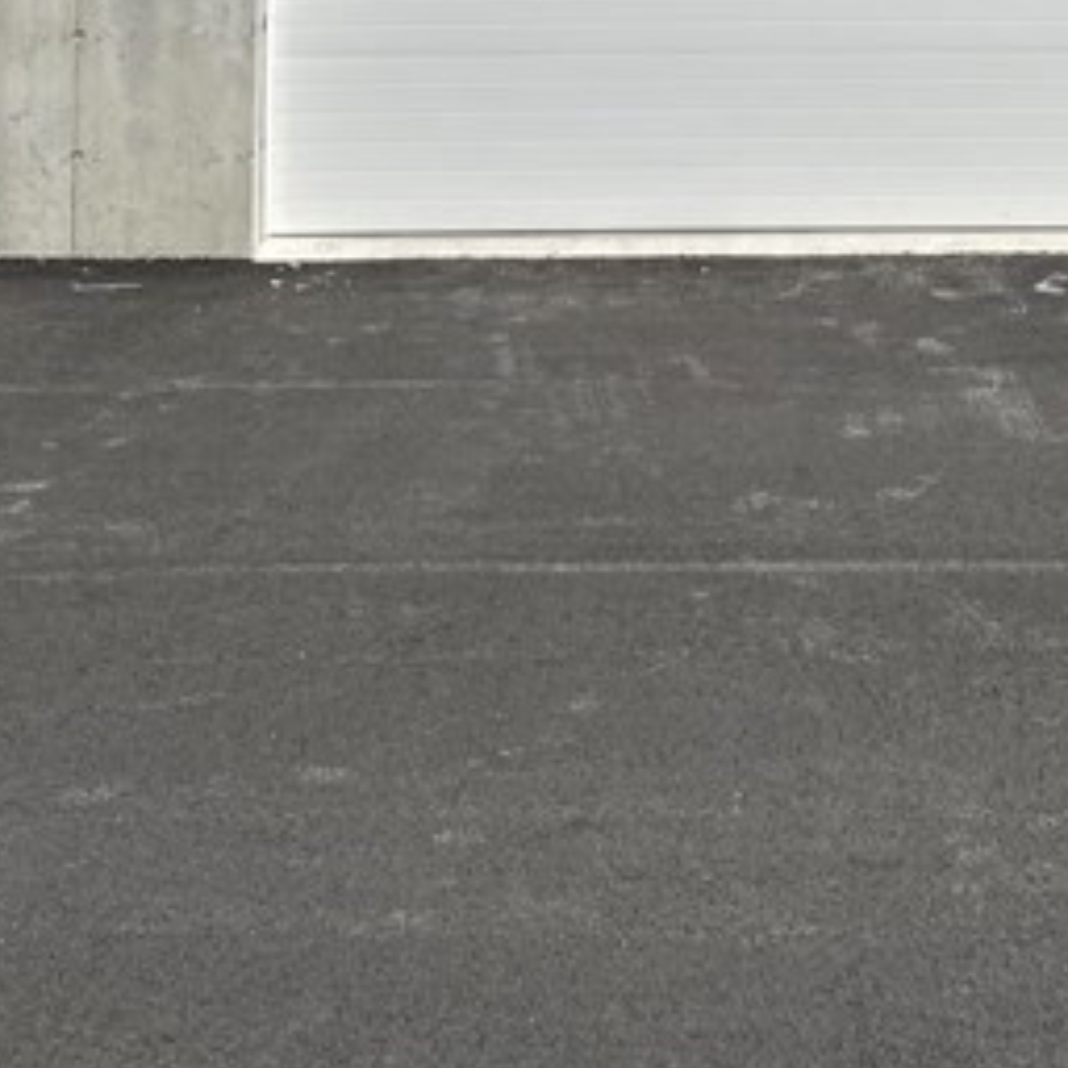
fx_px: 2409
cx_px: 642
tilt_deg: +5.0
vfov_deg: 21.4
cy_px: -496
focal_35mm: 69
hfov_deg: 25.0
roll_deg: +1.3
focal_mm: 4.2
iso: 32
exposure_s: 1/6494
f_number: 1.6
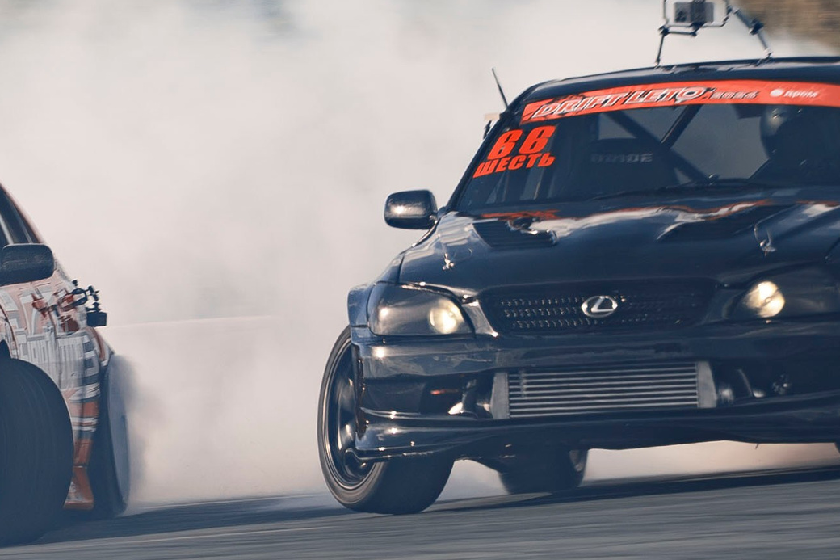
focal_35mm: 725
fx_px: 16913
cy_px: 386
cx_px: 26
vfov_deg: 1.9
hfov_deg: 2.8
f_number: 9
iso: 100
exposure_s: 1/125
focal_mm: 160
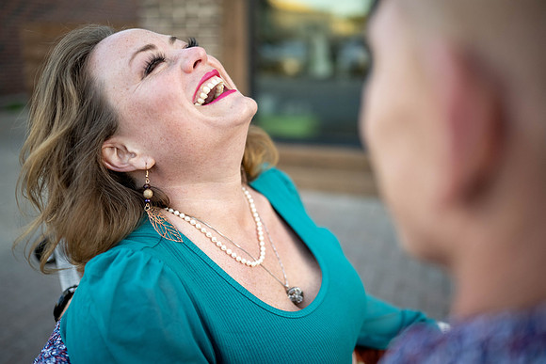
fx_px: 531
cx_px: 273
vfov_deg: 37.9
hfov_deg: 54.4
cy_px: 182
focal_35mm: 35
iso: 640
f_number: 1.8
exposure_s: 1/800
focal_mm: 35
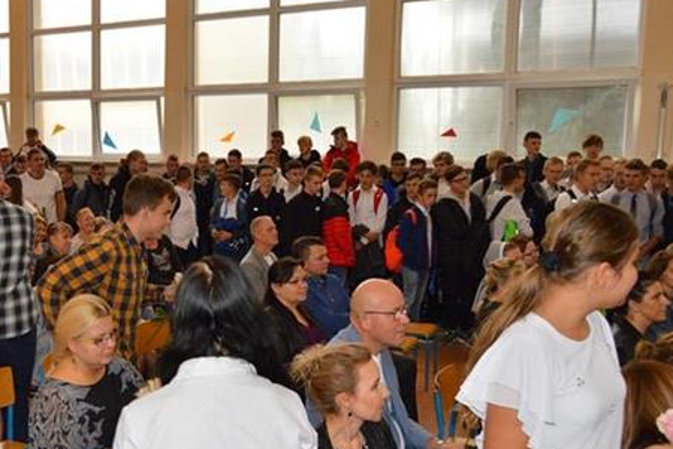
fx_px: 729
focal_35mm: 39
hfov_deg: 48.5
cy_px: 254
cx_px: 209
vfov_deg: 34.2
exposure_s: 1/125
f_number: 3.5
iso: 400
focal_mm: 18
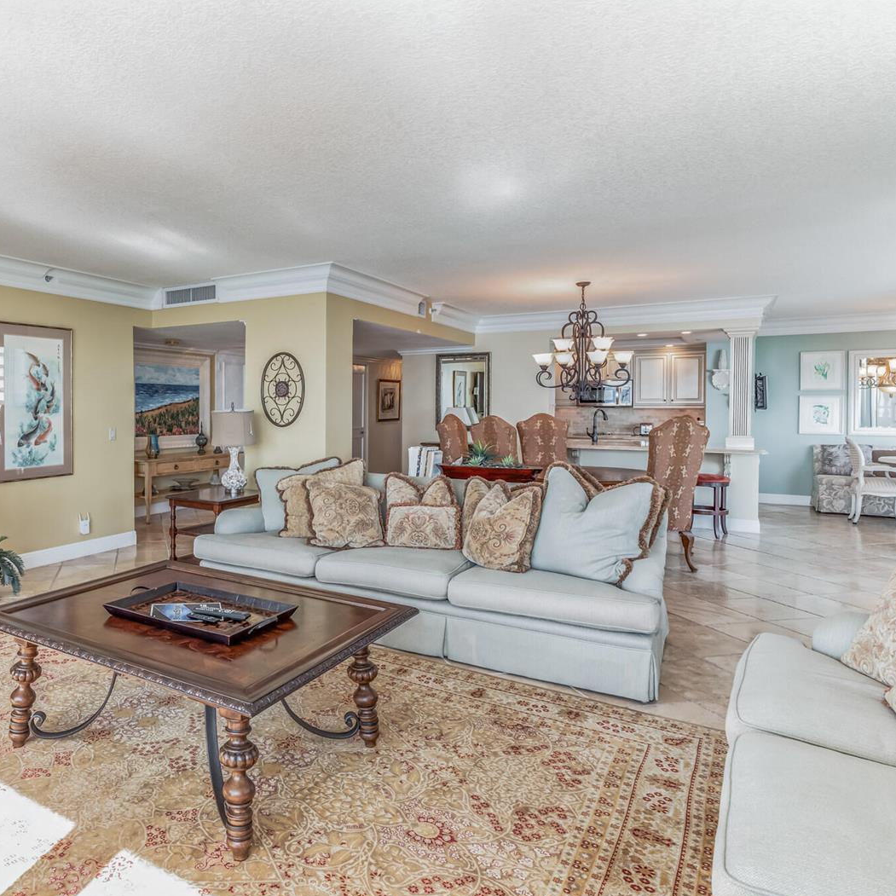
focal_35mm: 22
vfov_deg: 69.6
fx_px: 644
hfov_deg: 66.4
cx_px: 254
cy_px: 448
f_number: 9
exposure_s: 1/8
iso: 200
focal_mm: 17
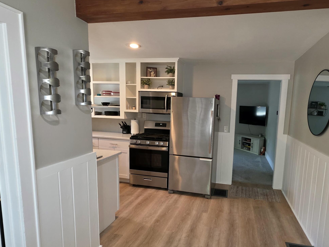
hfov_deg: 80.9
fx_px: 190
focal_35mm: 20
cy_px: 134
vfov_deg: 65.9
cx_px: 195
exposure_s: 1/120
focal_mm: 2.2
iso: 250
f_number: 1.9
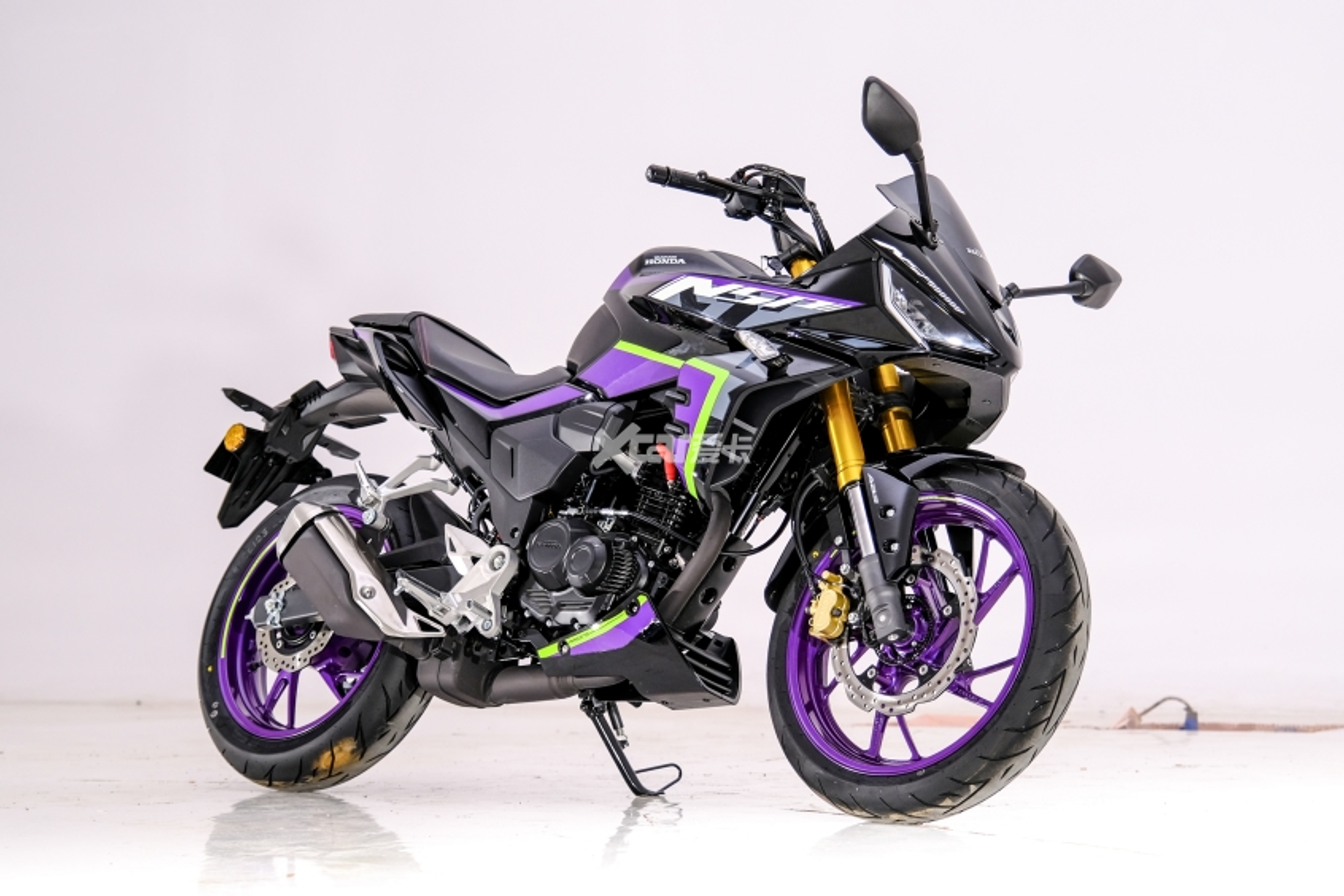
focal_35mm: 55
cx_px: 672
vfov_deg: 24.6
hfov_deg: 36.2
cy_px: 448
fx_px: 2053
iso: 320
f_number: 2.8
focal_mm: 36.5
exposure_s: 1/125
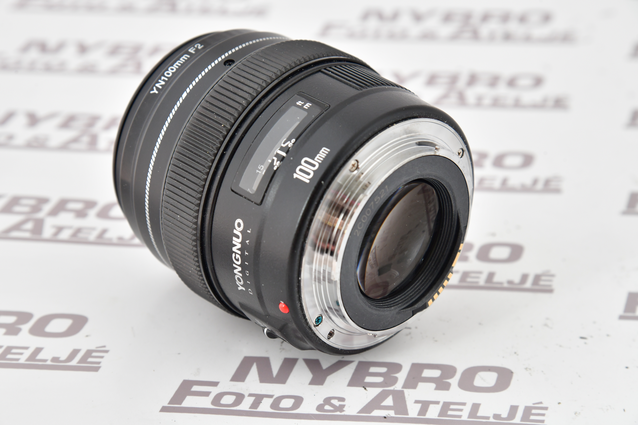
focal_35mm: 120
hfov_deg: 17.1
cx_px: 319
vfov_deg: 11.4
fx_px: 2127
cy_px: 212
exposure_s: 1/60
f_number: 10
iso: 800
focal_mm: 120
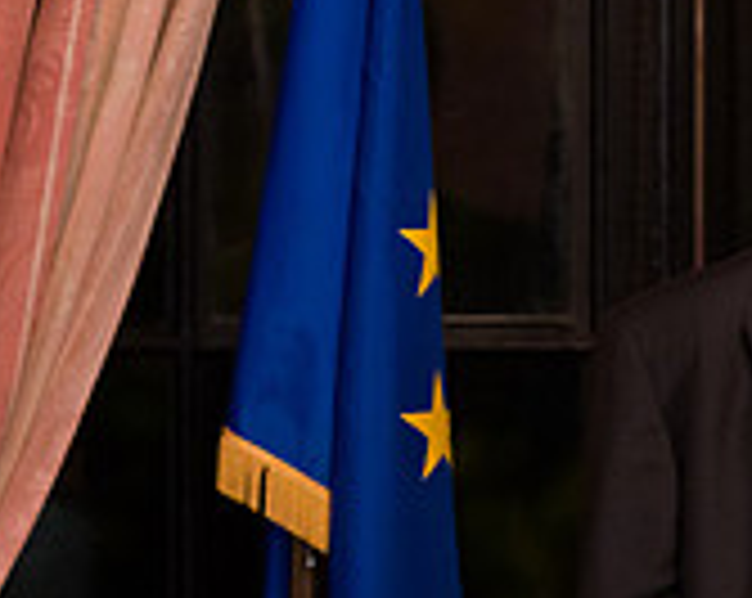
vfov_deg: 4.0
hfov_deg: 5.0
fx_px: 8598
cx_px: 871
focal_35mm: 387
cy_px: 471
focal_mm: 110
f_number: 3.2
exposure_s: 1/200
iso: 3200
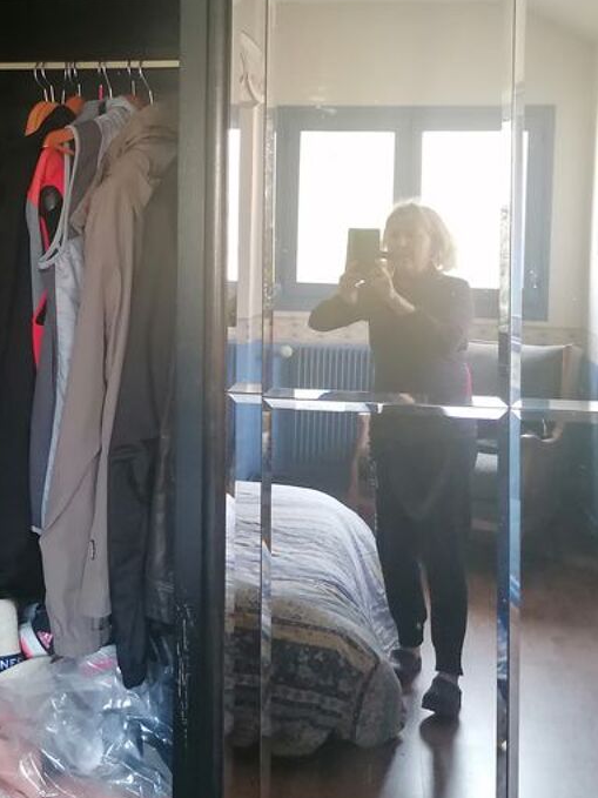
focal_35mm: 53
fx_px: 1221
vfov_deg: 35.7
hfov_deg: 26.9
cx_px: 98
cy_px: 244
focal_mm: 4.75
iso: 320
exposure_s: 1/33.3
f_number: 1.8
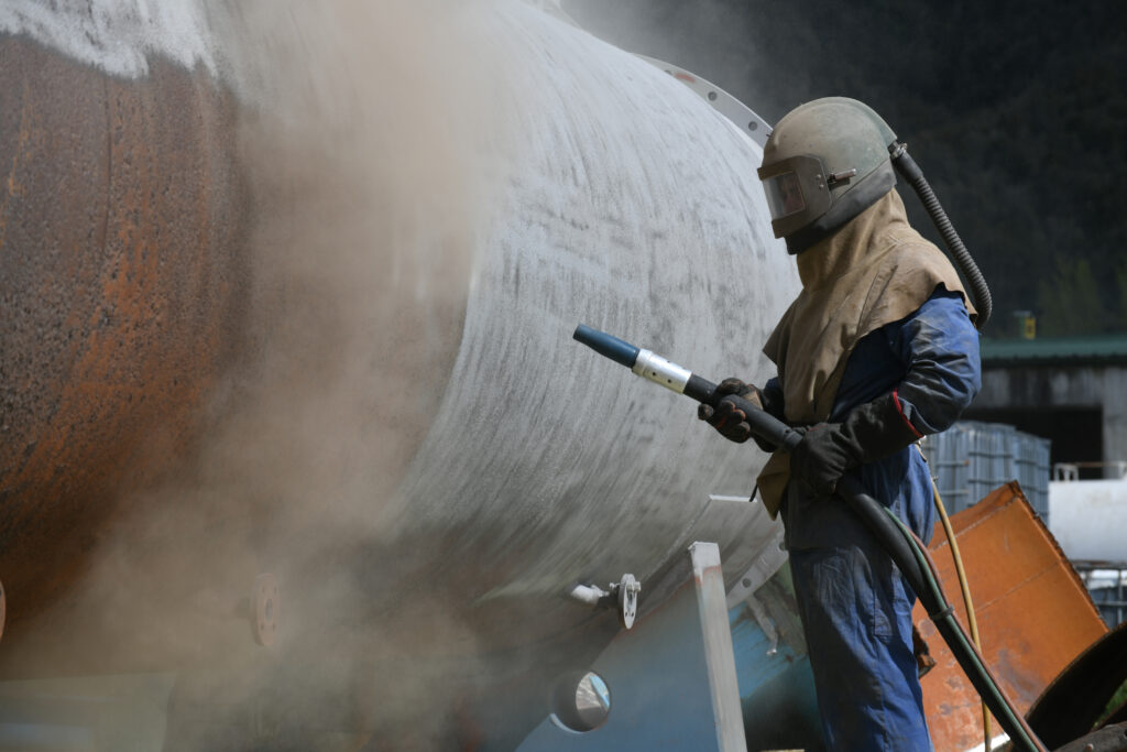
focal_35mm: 135
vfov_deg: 10.2
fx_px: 4227
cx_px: 564
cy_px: 376
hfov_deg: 15.2
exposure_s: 1/125
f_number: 8
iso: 31
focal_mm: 135
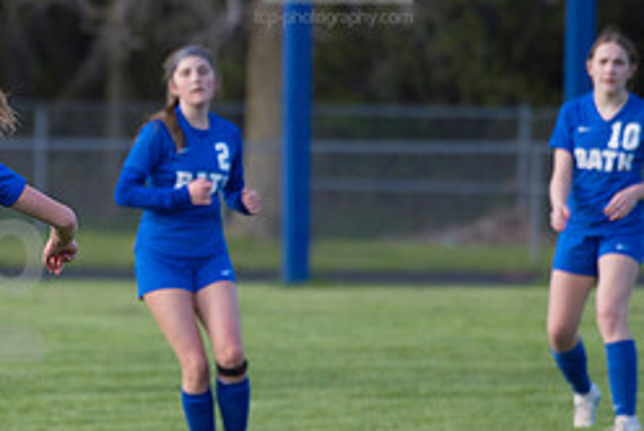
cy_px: 292
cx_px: -34
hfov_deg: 3.0
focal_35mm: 677
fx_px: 12125
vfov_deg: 2.0
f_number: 5.6
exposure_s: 1/1600
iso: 200
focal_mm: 290
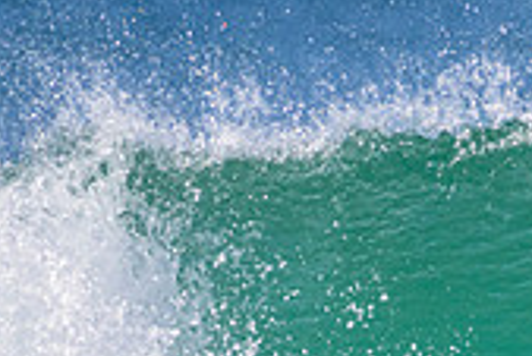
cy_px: 685
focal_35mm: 3122
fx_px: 46175
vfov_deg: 0.4
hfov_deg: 0.7
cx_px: 606
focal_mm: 800
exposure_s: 1/2000
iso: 1800
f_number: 11
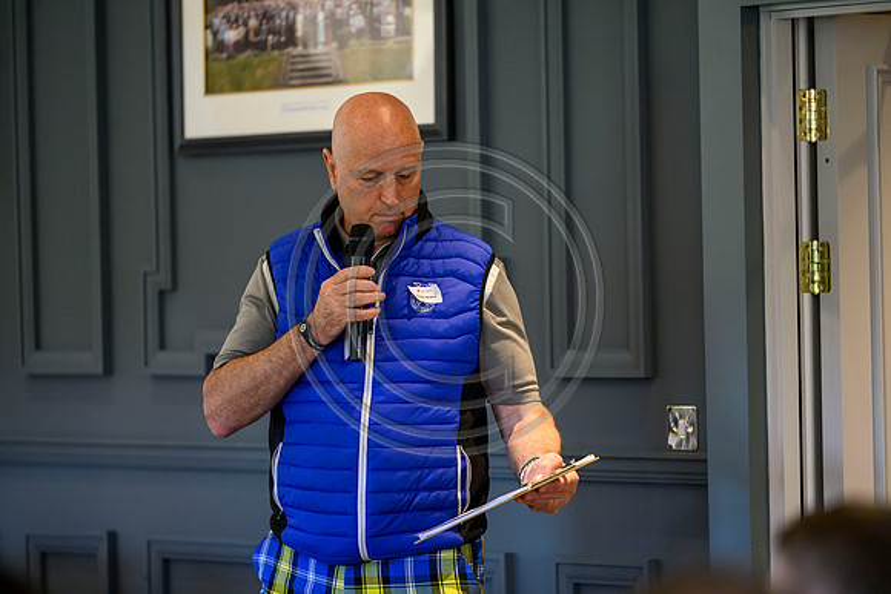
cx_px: 446
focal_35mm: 185
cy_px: 297
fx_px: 4580
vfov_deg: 7.4
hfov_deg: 11.1
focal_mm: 185
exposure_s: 1/400
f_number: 2.8
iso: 4000
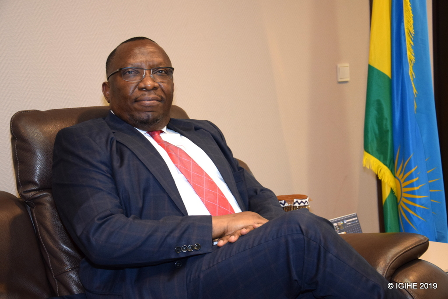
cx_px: 224
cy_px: 150
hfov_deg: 35.0
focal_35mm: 57
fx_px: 710
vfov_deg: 23.8
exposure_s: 1/60
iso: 1600
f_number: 4.5
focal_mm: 38
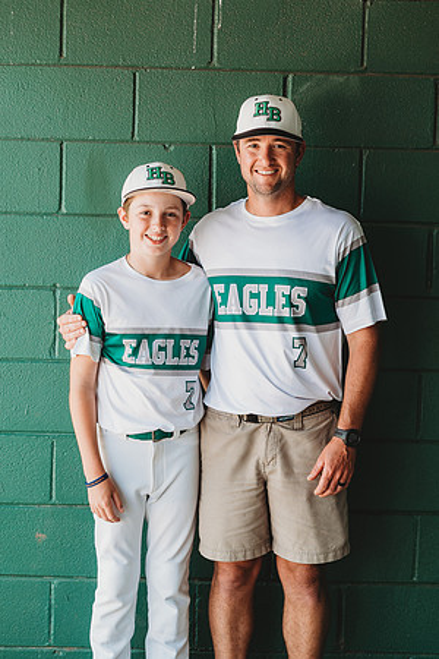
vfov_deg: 23.9
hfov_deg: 16.1
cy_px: 330
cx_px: 220
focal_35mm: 85
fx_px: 1555
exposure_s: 1/160
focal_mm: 85
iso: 100
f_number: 2.8
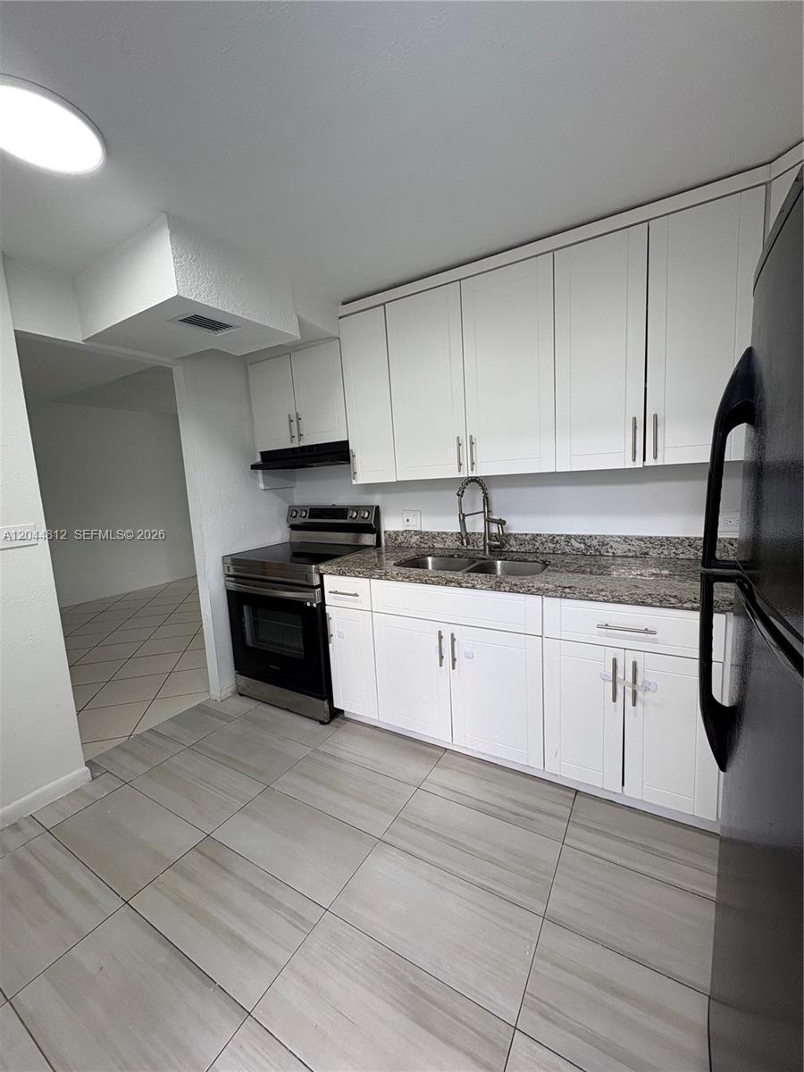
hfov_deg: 85.7
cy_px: 536
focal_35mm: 14
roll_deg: +3.3
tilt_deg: -7.6
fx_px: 434
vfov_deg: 102.1
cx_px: 402
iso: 64
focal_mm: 2.22
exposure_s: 1/99
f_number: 2.2
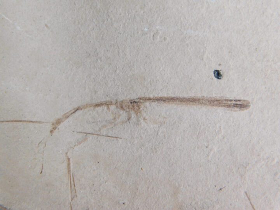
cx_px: 140
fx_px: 1634
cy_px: 105
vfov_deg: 7.4
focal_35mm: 202
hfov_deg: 9.8
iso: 125
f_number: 5.4
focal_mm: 35.9
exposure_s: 1/60
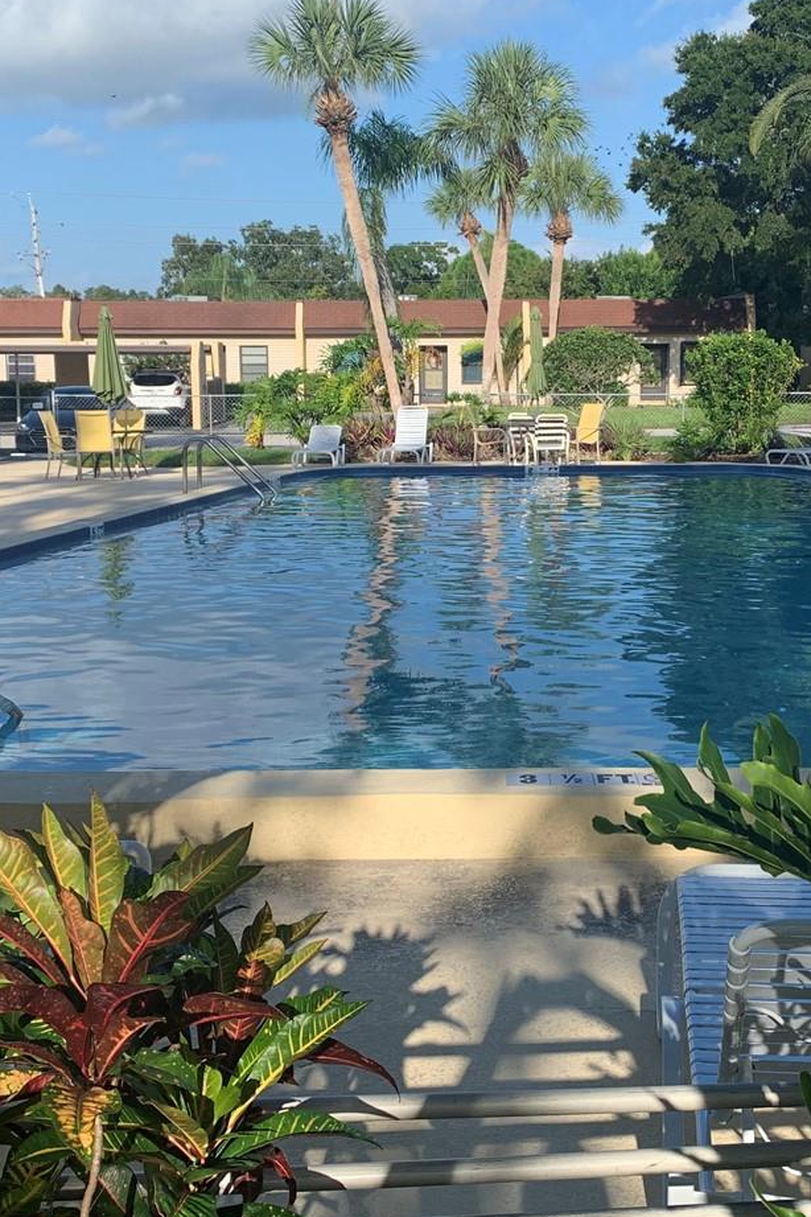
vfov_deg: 41.9
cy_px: 568
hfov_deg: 28.5
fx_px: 1588
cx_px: 506
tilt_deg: -8.0
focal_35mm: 47
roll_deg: +0.6
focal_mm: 4.25
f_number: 1.8
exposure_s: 1/1953
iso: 25
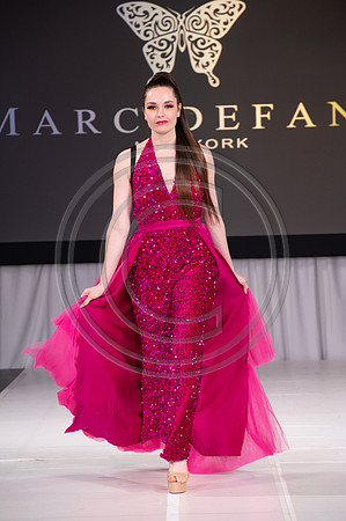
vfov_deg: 13.7
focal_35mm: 150
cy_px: 260
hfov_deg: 9.1
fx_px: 2167
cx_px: 173
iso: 2000
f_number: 5.6
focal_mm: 150
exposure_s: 1/400
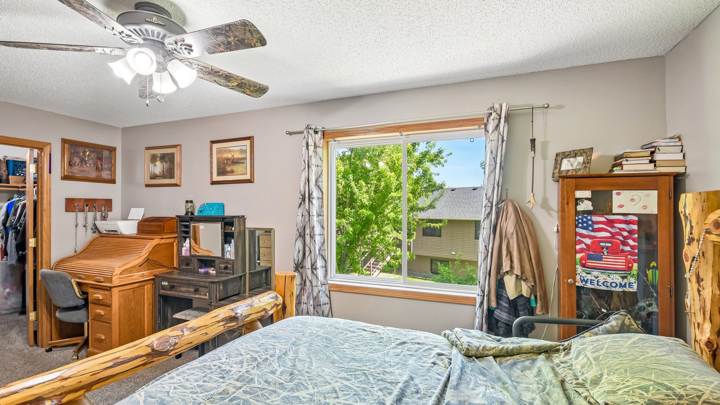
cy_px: 206
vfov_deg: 67.1
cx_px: 359
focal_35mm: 16
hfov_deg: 99.4
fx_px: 305
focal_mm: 10
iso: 400
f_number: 6.3
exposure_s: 1/80
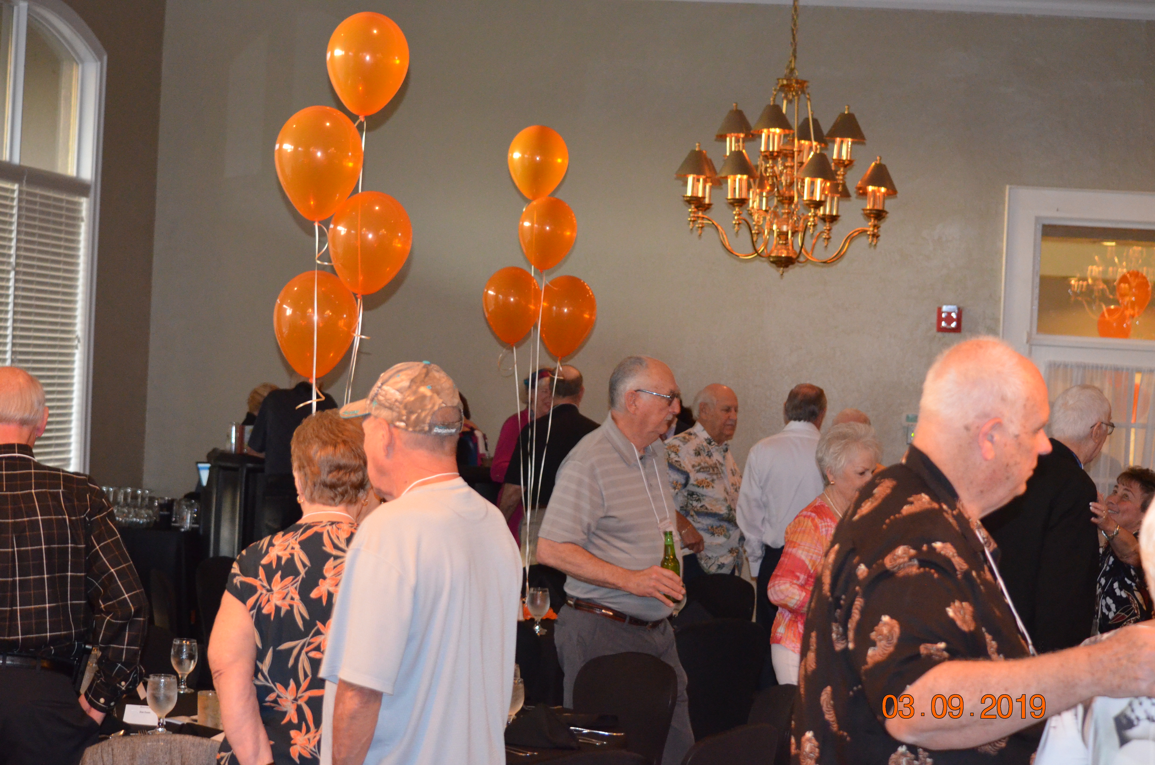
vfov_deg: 16.5
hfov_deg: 24.7
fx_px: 2641
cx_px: 578
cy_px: 382
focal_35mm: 82
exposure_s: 1/60
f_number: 4.5
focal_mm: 55
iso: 3200
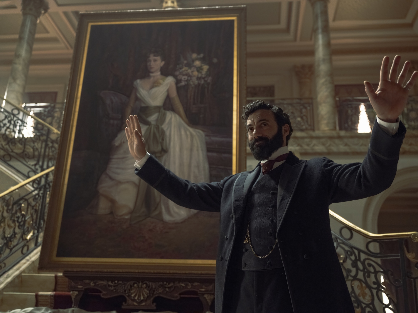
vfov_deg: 36.8
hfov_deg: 47.9
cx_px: 209
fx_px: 471
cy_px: 156
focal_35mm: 39
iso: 8000
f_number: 4
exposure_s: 1/100
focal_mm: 48.8
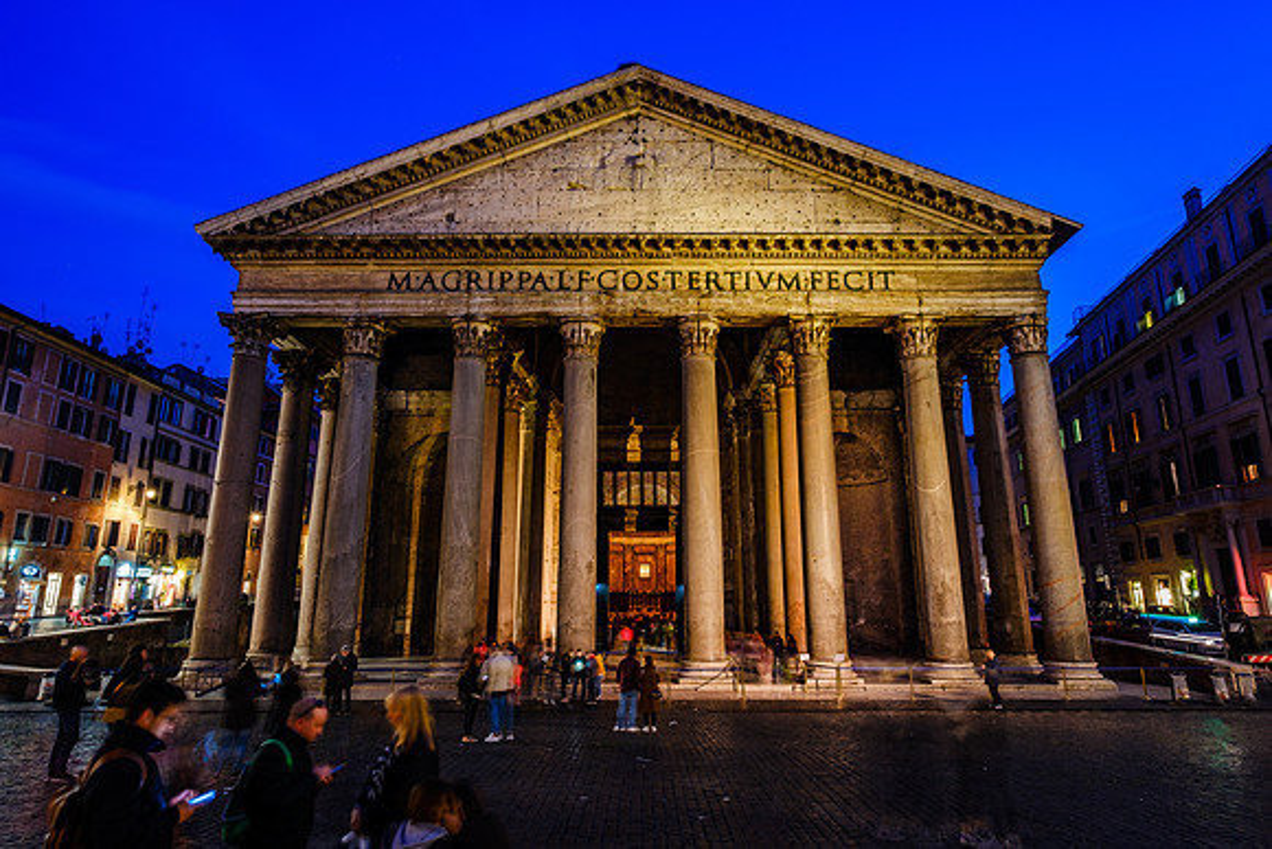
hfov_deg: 81.5
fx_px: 738
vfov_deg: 59.8
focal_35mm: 21
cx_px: 638
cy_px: 406
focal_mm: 13.2
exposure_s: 15
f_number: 8
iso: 160
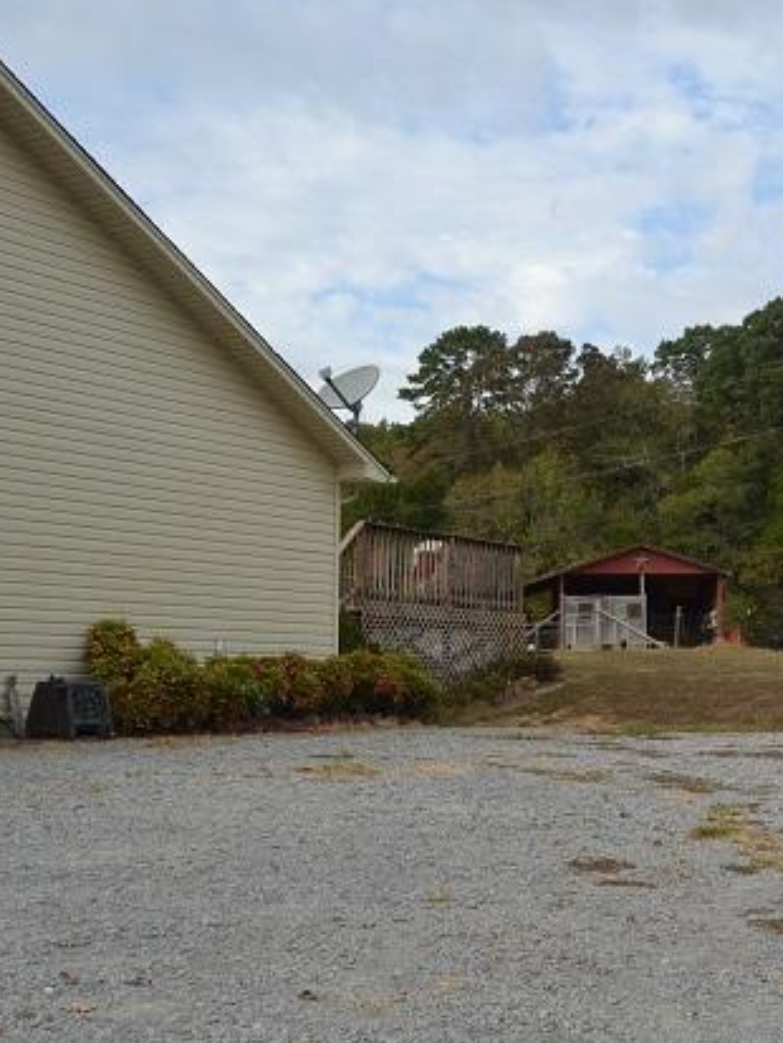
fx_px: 1748
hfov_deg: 24.4
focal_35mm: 58
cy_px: 519
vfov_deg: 33.2
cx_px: 722
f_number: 8
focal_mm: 24
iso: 100
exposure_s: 1/200
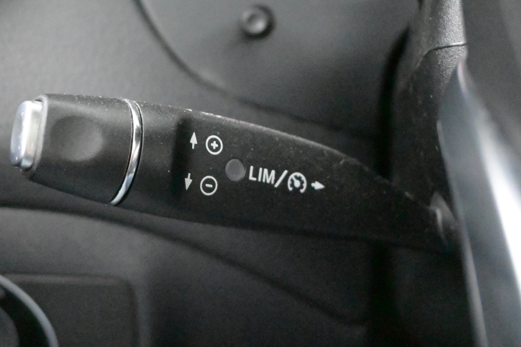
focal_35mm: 63
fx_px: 912
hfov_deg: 31.8
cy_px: 164
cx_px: 209
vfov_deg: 21.6
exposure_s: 1/50
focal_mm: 30
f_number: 4.8
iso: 36000
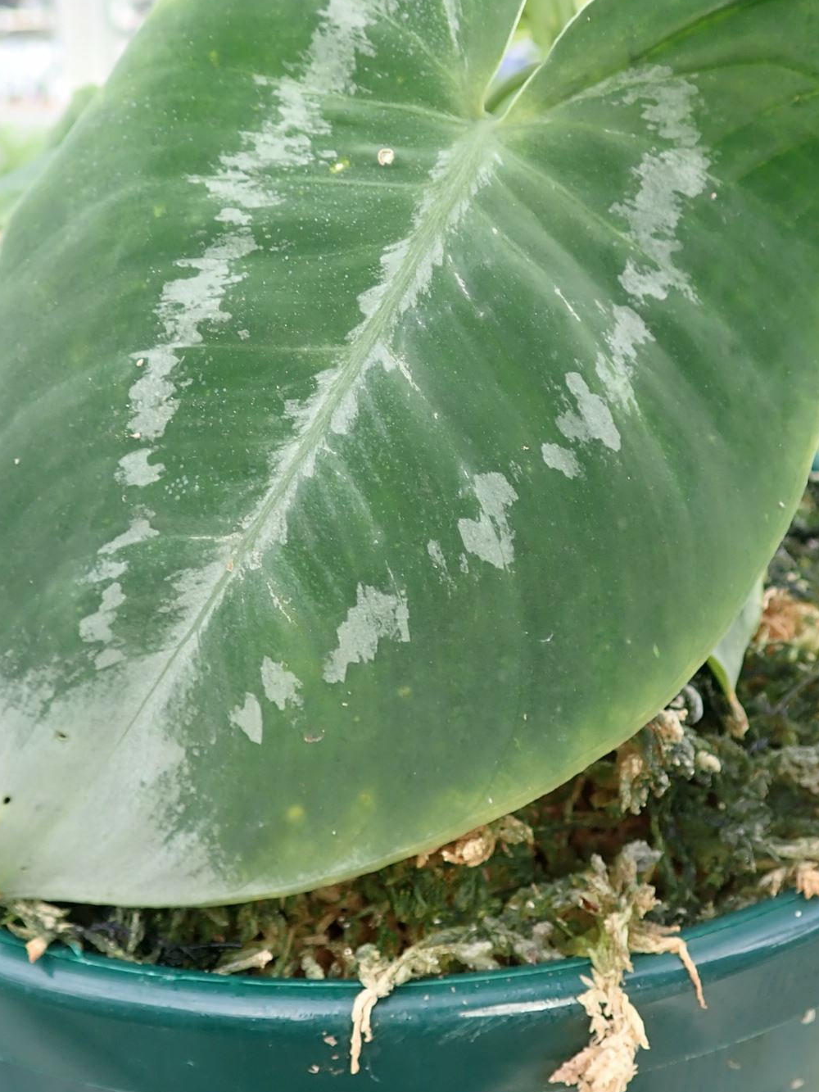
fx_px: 1419
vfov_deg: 41.9
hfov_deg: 32.2
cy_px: 455
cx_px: 375
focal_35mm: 45
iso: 100
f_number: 2.3
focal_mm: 5.5
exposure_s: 1/100
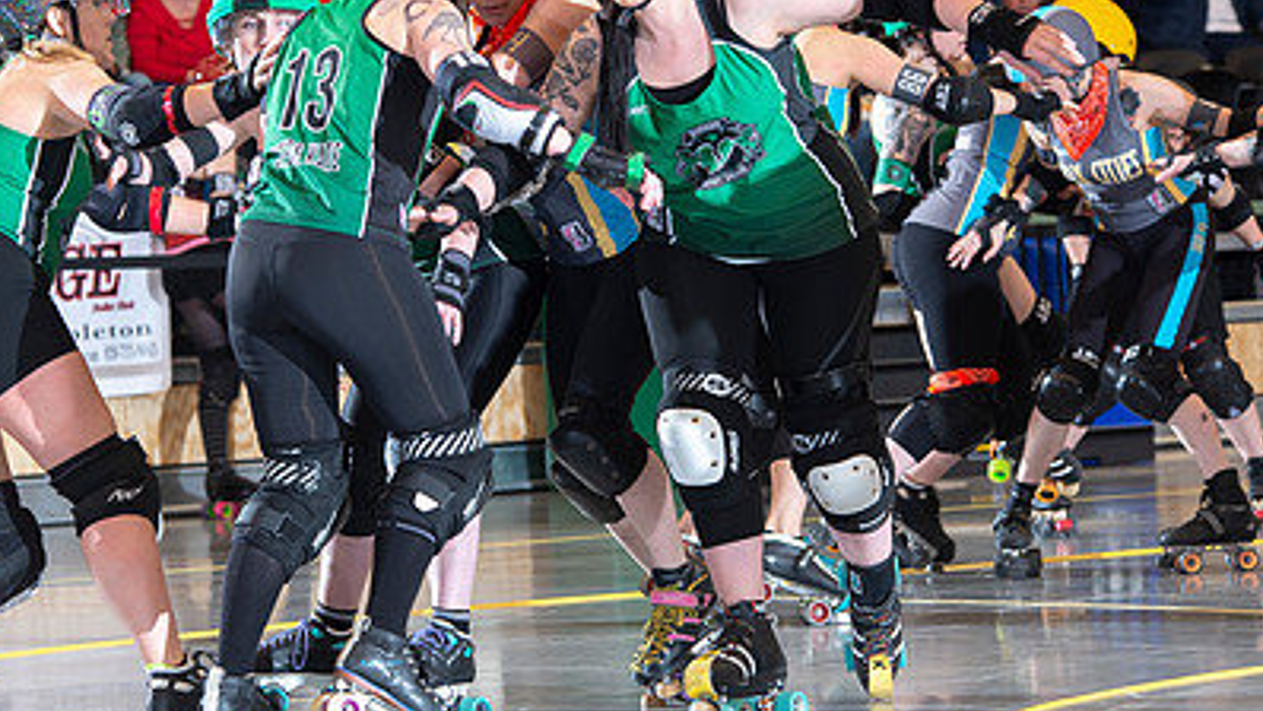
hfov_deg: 10.1
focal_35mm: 214
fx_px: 7168
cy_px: 306
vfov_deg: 5.7
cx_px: 492
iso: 640
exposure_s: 1/160
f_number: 5.6
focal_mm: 140
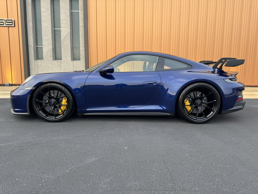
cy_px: 97
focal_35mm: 24
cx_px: 129
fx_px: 179
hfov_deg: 71.6
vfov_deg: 56.8
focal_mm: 6.86
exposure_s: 1/121
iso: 100
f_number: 1.78
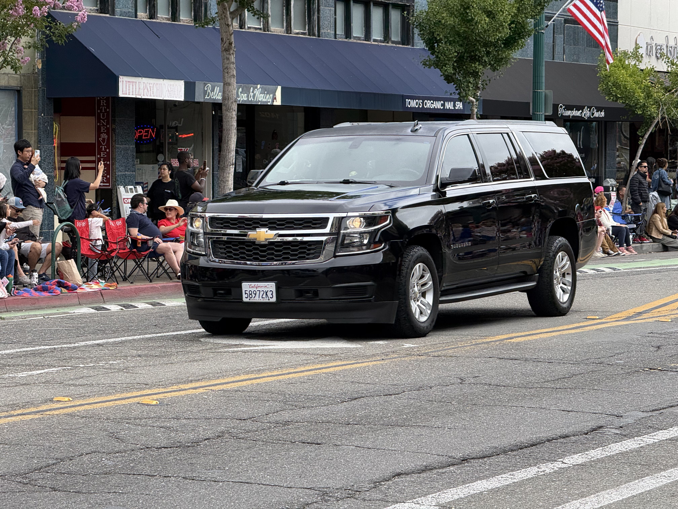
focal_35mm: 120
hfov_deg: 16.4
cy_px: 254
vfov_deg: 12.3
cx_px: 339
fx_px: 2350
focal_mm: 15.66
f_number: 2.8
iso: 64
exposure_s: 1/596
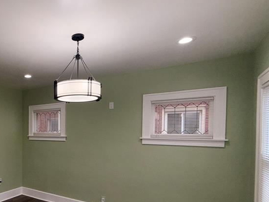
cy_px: 136
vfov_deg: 52.1
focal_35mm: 26
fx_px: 202
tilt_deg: -0.5
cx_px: 43
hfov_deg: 60.3
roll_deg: -0.2
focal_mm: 2.22
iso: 40
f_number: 2.2
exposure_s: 1/122
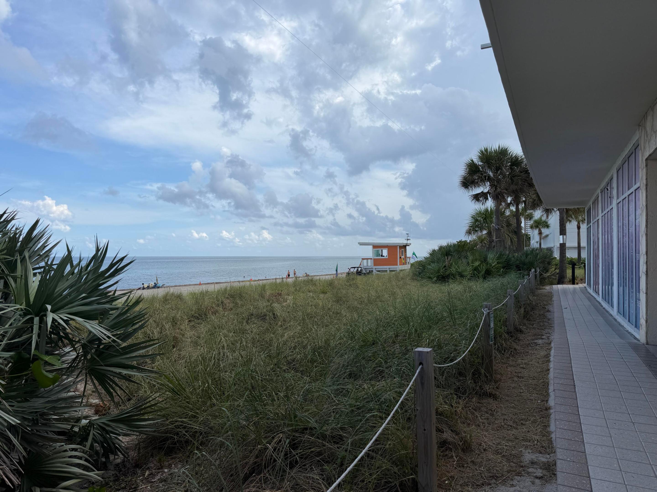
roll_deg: +0.8
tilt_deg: +0.7
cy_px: 246
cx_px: 328
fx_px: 456
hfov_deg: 71.6
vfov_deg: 56.8
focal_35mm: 24
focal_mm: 6.76
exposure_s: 1/4975
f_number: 1.78
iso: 80
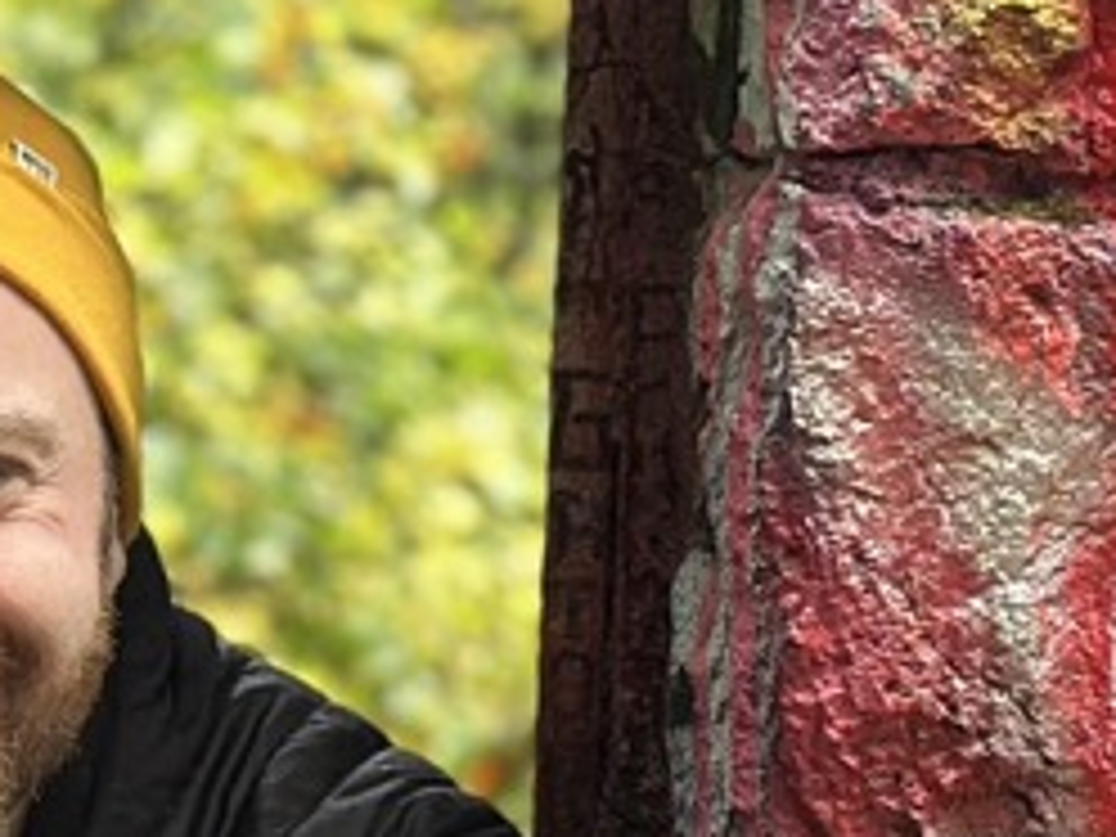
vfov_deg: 6.4
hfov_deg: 8.4
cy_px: 540
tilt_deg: -1.1
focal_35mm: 232
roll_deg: -1.5
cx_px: -194
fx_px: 7480
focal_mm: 6.86
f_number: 1.78
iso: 200
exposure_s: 1/60
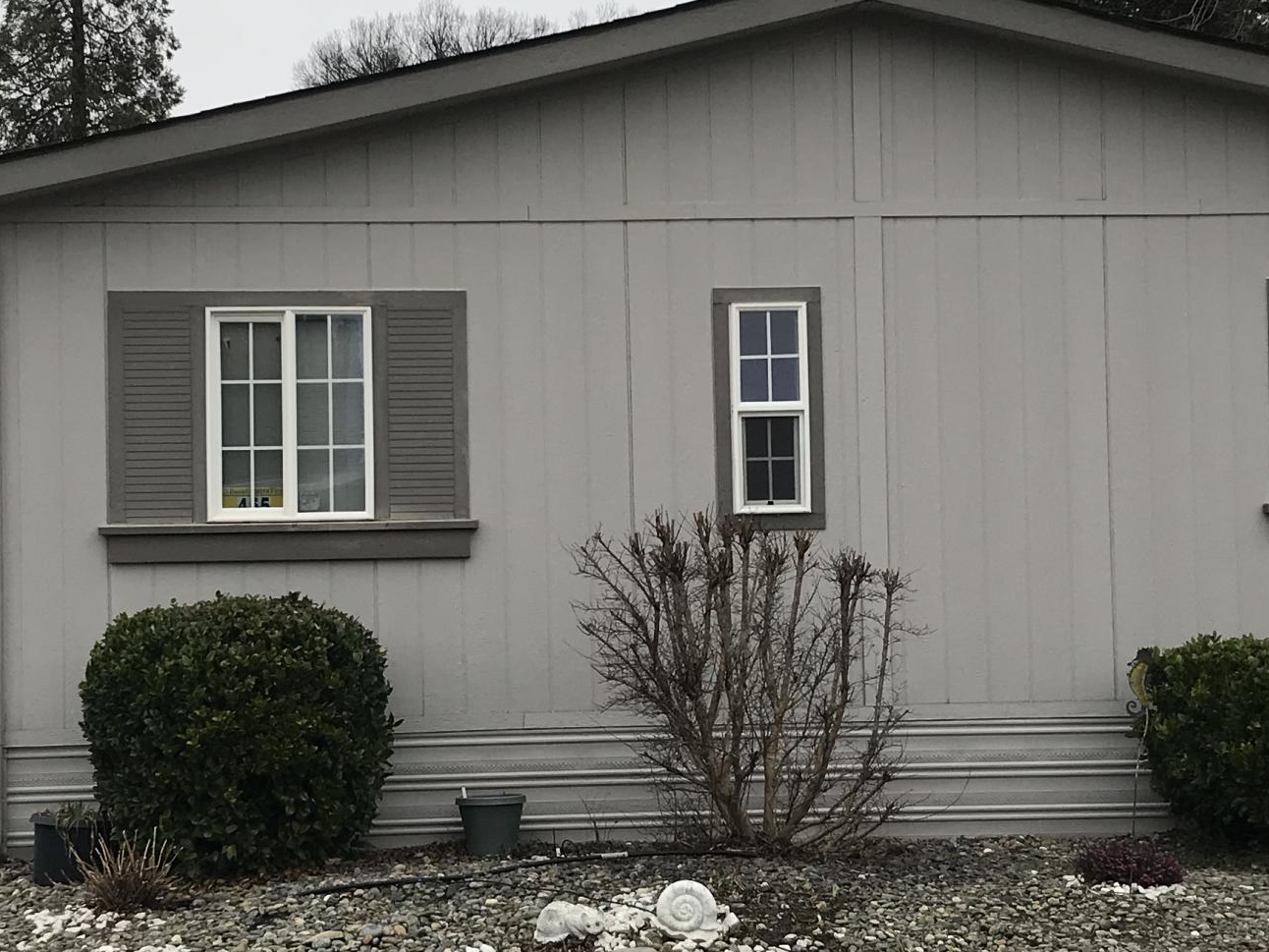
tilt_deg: +2.8
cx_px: 579
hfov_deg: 29.8
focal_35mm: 65
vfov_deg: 22.6
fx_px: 2383
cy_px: 510
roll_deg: +1.6
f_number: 1.8
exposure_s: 1/420
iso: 20
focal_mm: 3.99
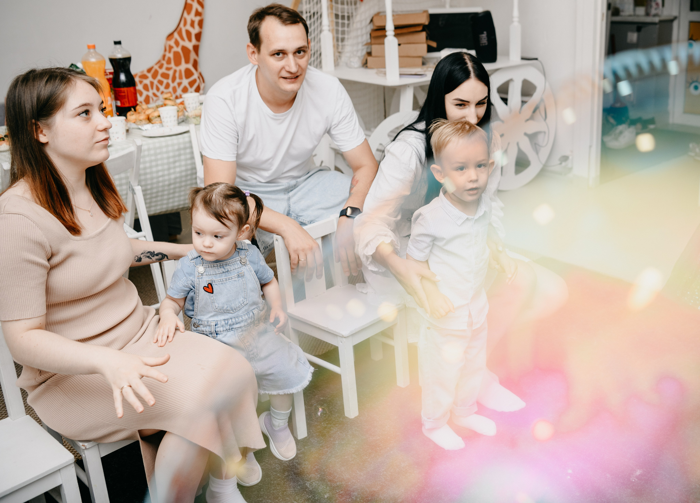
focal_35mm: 38
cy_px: 217
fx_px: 764
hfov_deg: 48.8
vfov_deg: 36.4
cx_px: 430
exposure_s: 1/160
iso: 160
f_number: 3.5
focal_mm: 32
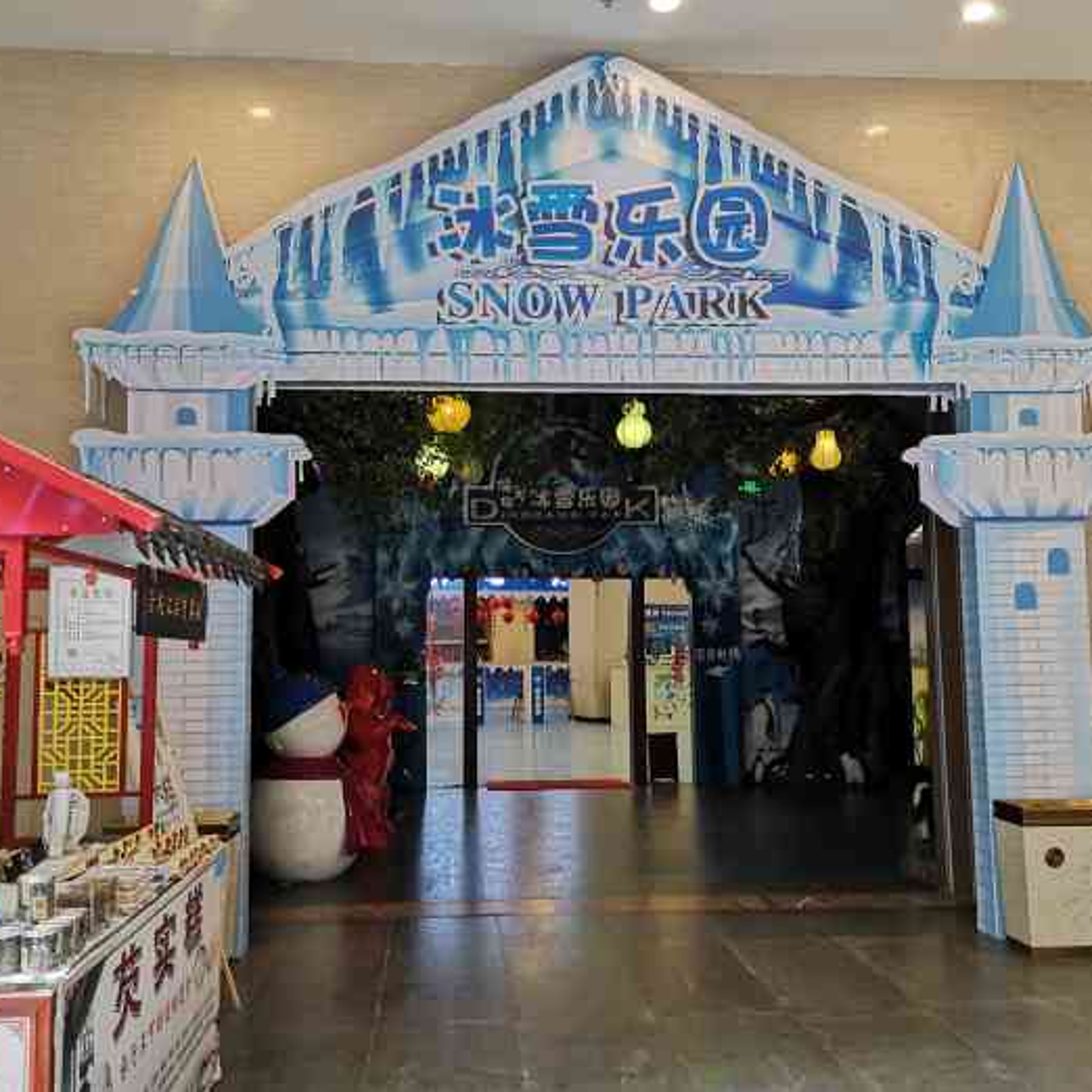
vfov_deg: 51.1
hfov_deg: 51.1
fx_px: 1142
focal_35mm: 32
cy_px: 545
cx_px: 533
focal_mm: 3.95
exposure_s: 1/50
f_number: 1.8
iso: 64
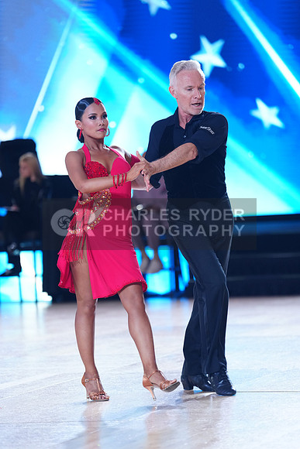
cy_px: 224
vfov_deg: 13.1
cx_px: 150
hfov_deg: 8.7
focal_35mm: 157
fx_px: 1961
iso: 1250
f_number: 2.8
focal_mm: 157
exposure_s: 1/640
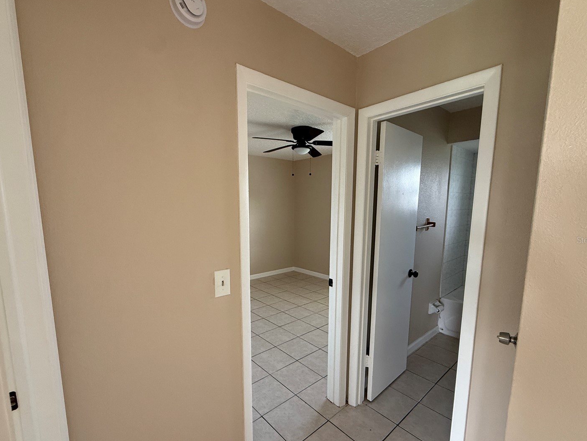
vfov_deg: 77.9
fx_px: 271
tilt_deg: -6.9
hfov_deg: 94.4
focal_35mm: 16
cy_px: 240
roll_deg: +0.3
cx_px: 281
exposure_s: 1/99
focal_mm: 2.22
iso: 320
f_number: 2.2
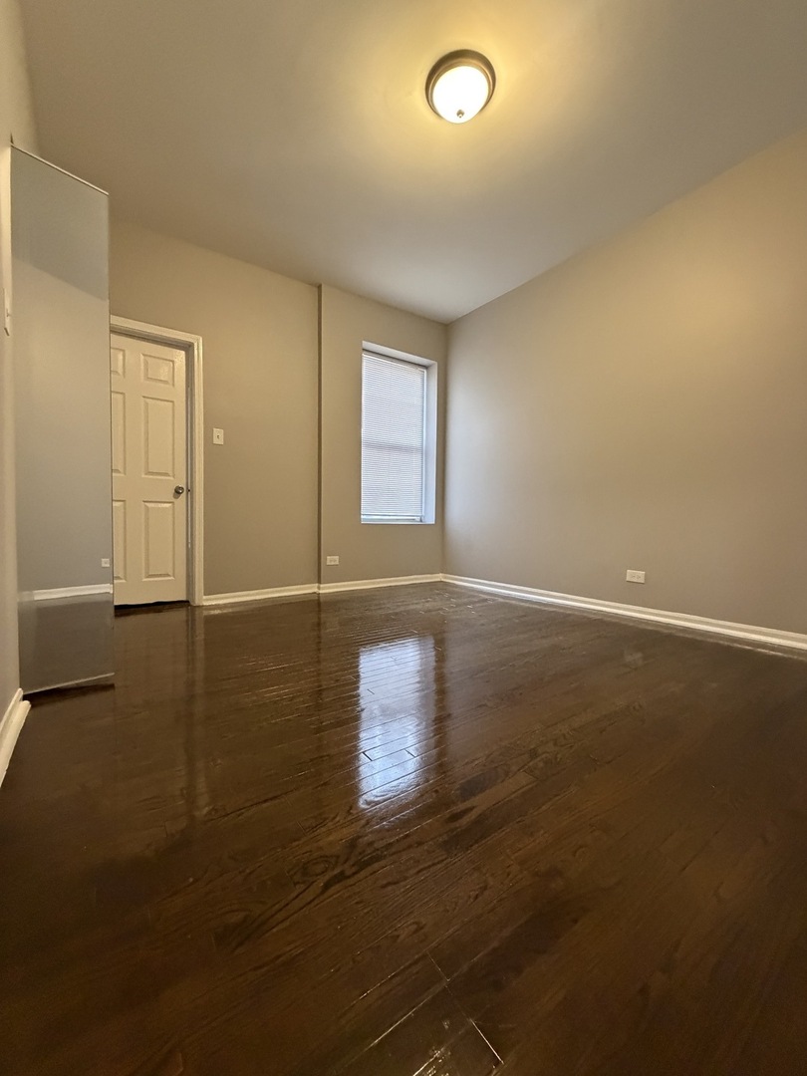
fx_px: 435
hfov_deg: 85.7
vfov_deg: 102.1
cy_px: 538
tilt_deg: -1.5
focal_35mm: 14
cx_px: 404
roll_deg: -1.1
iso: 800
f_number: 2.2
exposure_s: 1/60
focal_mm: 2.22
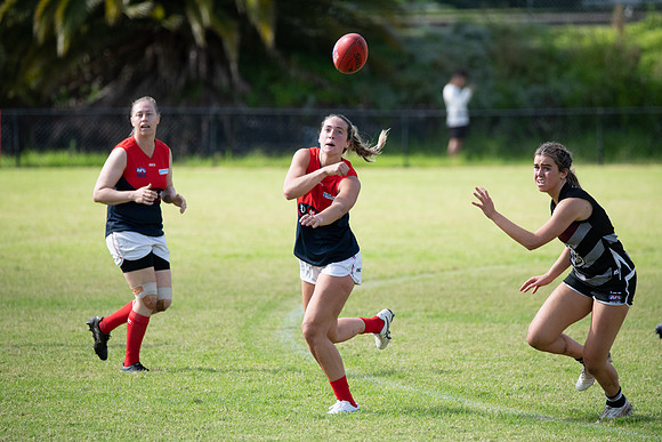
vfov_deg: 3.3
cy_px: 221
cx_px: 331
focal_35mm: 420
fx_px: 7725
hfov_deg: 4.9
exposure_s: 1/1600
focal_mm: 420
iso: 800
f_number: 7.1
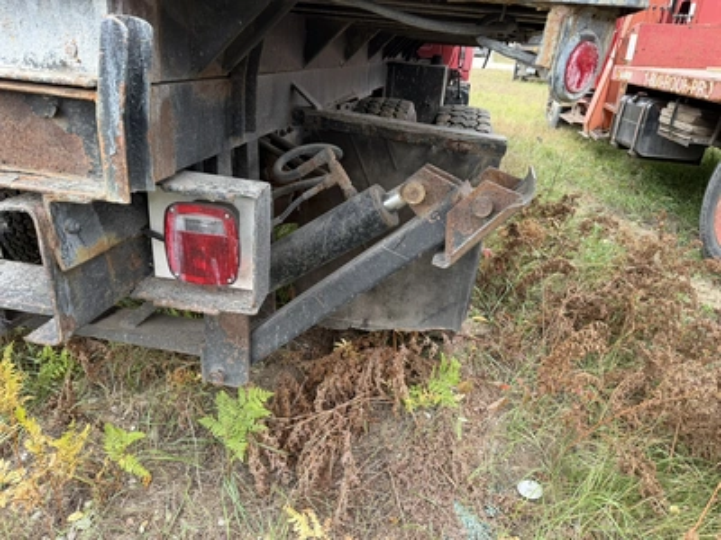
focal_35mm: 24
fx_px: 500
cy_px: 270
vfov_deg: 56.8
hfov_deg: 71.6
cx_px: 360
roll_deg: -3.6
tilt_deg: -24.7
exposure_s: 1/298
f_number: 1.78
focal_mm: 6.76
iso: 100
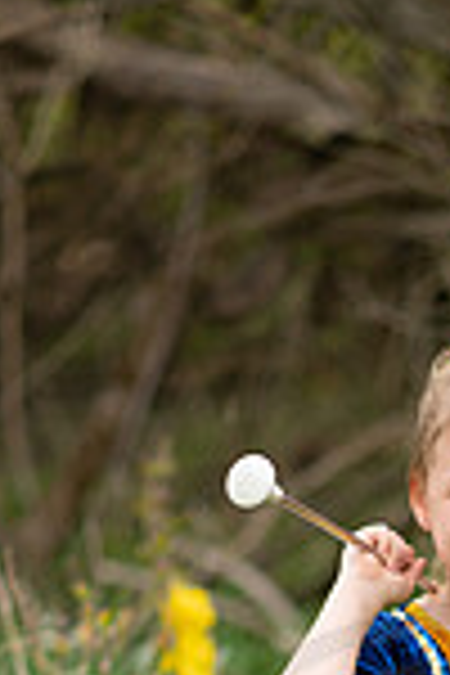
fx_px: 4781
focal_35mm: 255
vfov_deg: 7.9
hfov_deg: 5.4
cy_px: 954
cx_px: 506
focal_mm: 85
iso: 100
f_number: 1.8
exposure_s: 1/500
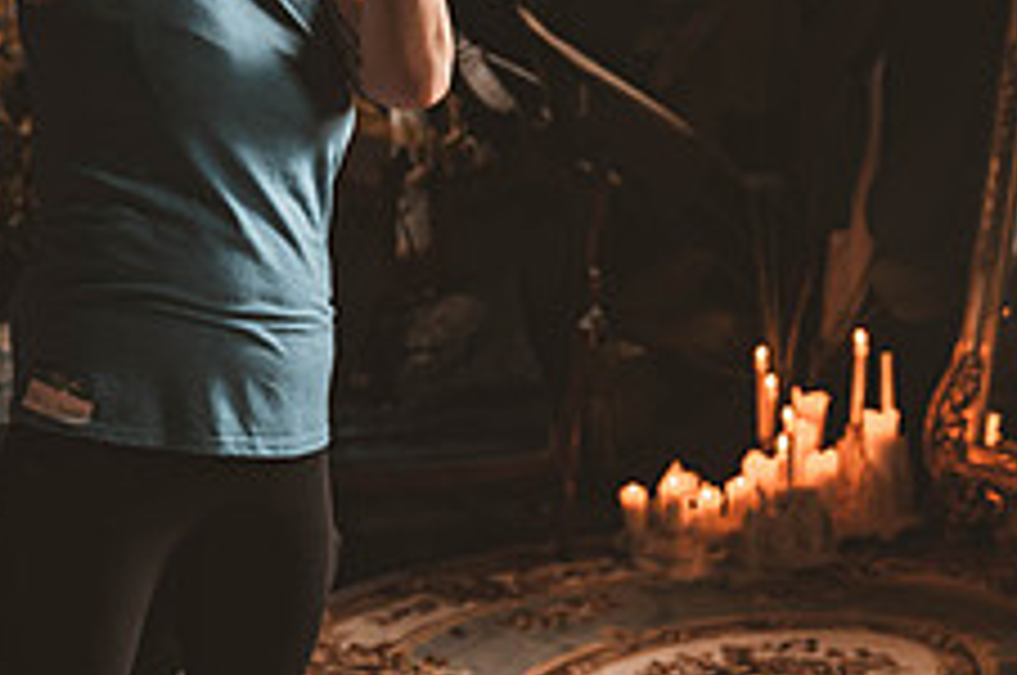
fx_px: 2031
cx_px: 594
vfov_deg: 18.6
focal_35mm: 72
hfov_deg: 28.1
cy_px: 596
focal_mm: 28
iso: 800
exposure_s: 1/200
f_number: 2.8
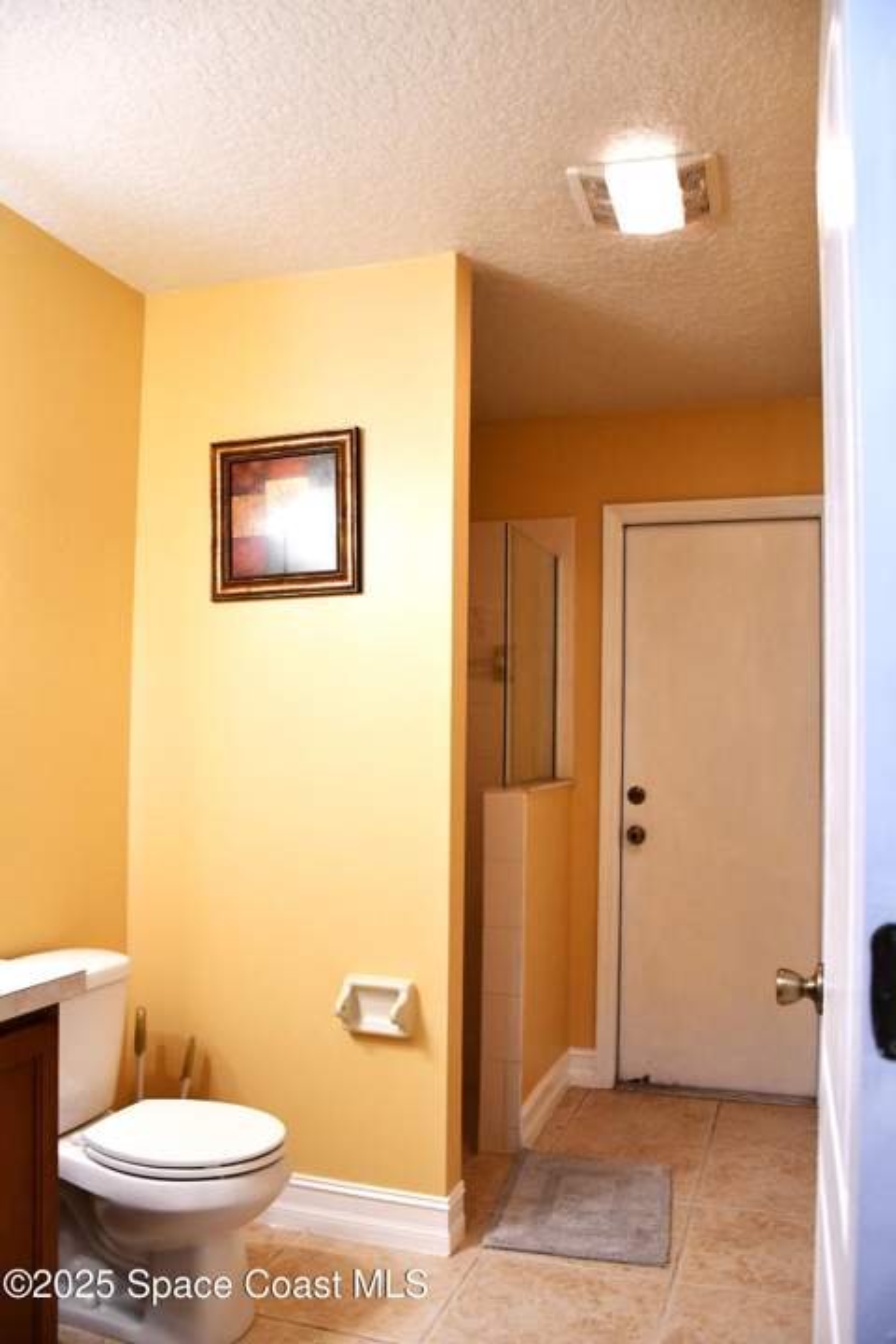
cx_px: 448
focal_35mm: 27
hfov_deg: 47.9
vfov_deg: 67.4
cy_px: 672
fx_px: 1008
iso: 1800
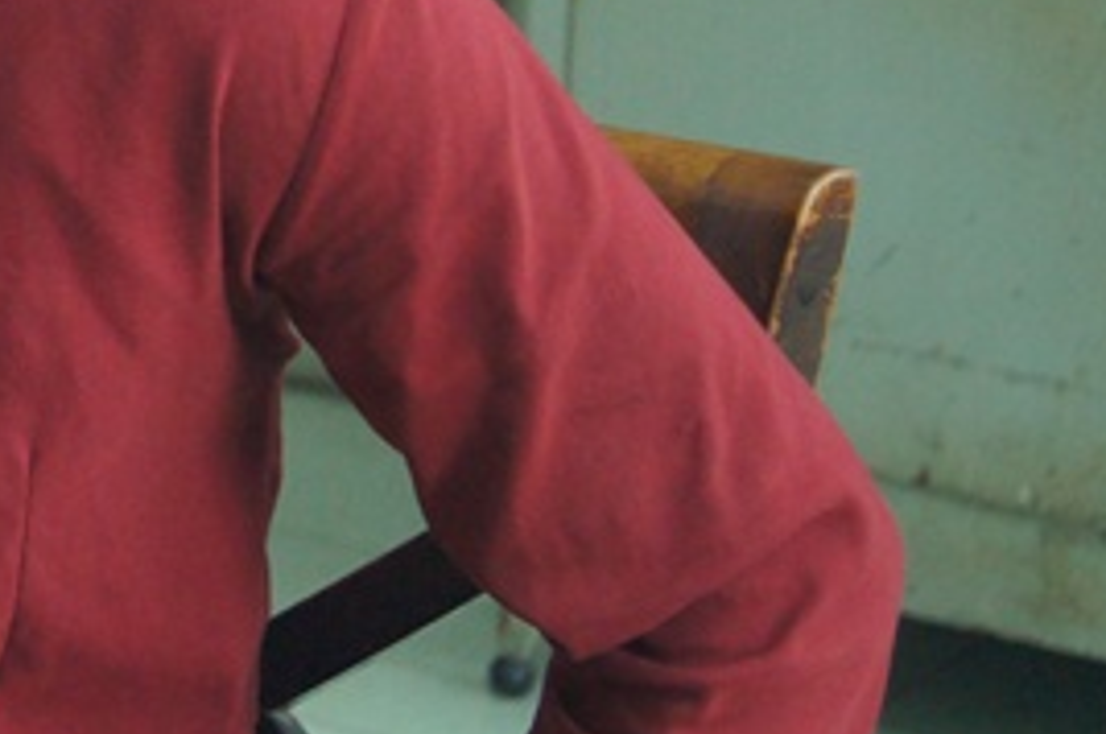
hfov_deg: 10.0
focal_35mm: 201
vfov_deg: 6.7
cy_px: -348
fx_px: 6183
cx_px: -450
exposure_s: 1/50
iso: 1600
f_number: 5.6
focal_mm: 45
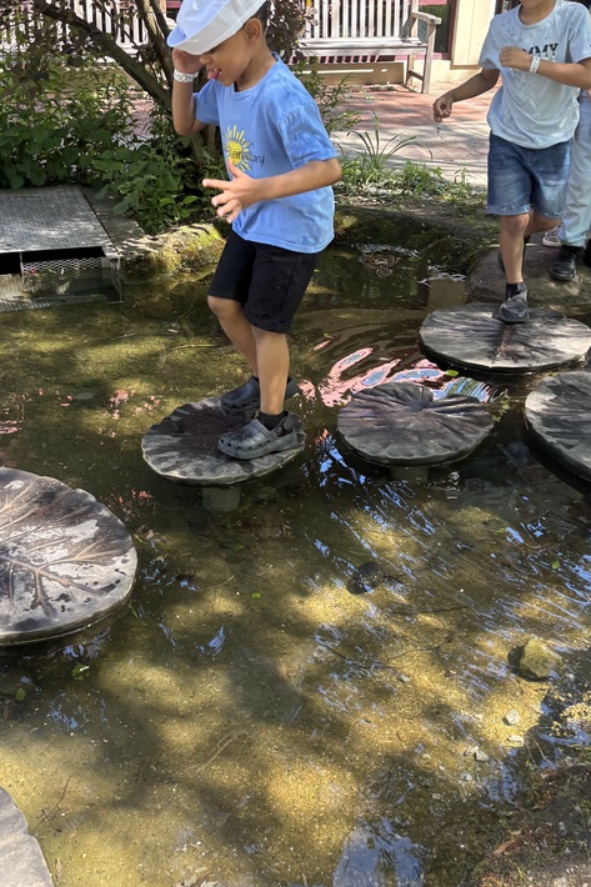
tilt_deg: -24.2
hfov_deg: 34.0
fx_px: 961
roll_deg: +1.7
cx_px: 211
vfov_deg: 49.3
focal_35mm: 39
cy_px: 356
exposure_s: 1/142
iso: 50
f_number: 1.6
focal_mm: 5.96
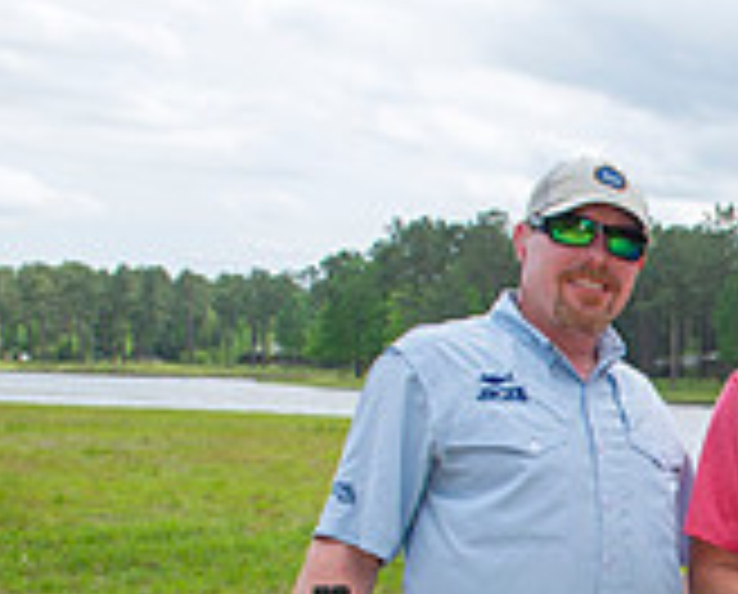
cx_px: 1116
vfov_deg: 17.3
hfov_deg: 19.3
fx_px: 1883
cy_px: 675
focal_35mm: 86
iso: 200
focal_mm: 26
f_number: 6.3
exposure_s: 1/400
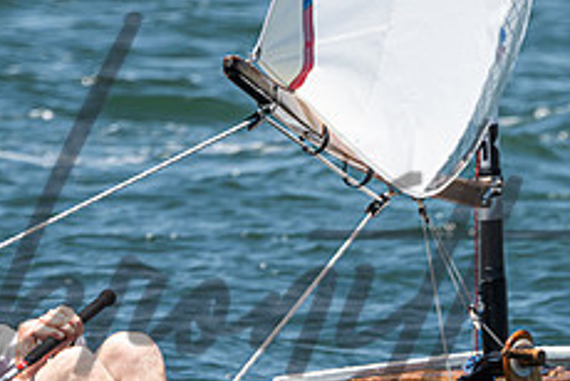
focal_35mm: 1008
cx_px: 166
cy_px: 293
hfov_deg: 2.0
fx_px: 15980
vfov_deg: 1.4
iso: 400
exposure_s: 1/640
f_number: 11
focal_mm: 400
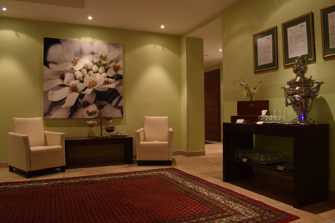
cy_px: 112
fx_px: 251
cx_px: 168
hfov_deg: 67.4
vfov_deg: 47.9
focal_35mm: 27
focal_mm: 18
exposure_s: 6
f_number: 10
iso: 100
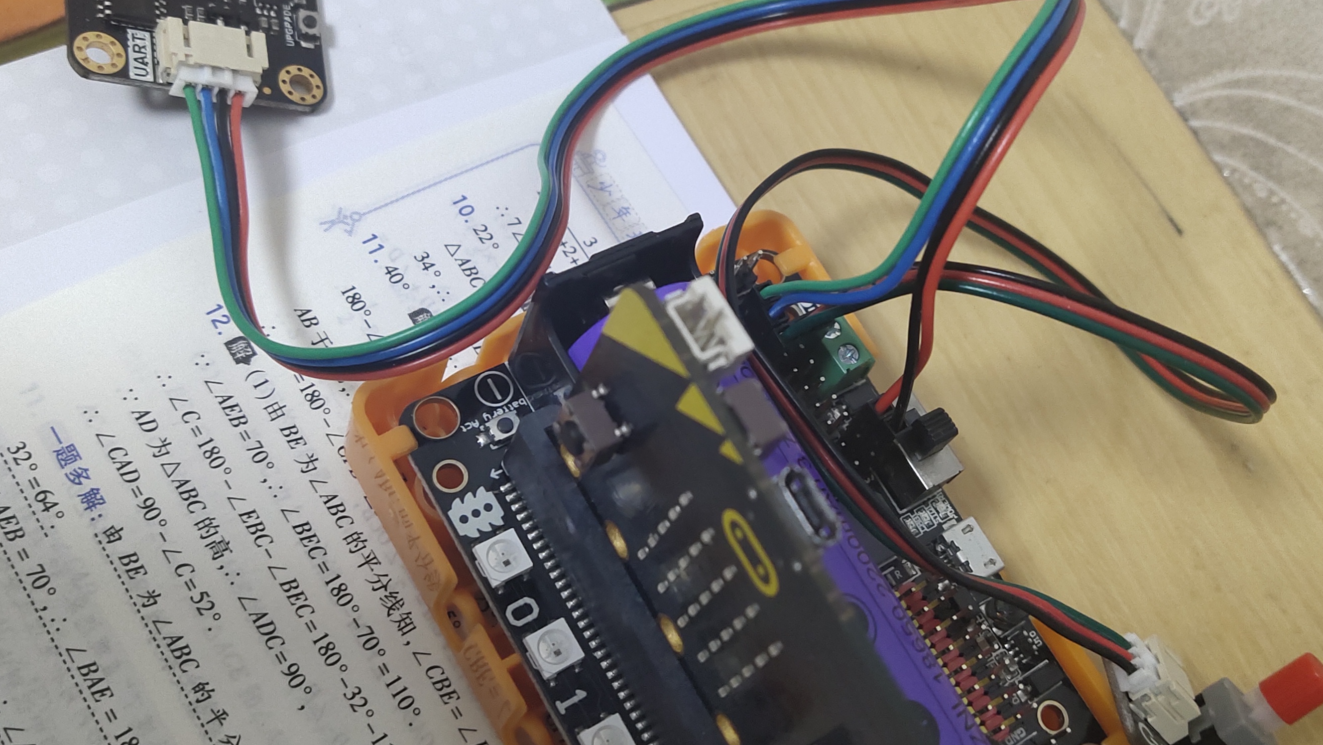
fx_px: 1438
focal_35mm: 41
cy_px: 323
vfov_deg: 29.0
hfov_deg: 49.4
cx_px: 699
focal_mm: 4.71
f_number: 1.8
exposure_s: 1/50
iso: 256
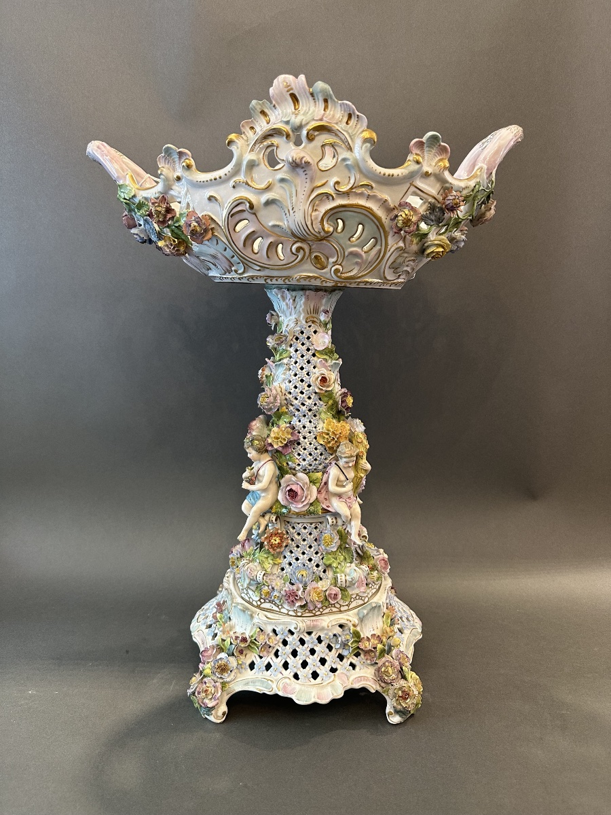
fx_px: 565
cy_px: 408
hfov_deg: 56.8
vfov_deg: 71.6
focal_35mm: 24
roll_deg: +0.0
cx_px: 306
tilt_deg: -11.6
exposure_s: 1/50
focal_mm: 6.86
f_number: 1.78
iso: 250
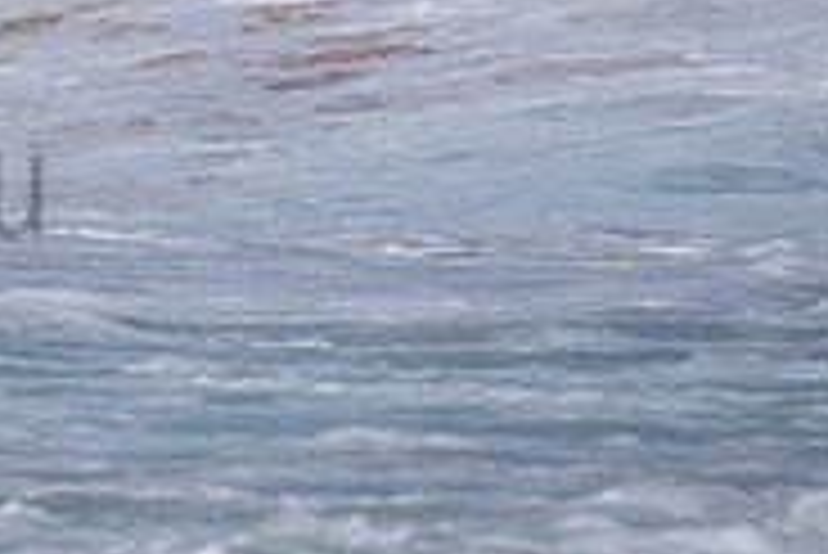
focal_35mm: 1931
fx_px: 44447
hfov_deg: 1.1
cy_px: 8
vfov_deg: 0.7
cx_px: -669
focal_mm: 500
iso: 72
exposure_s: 1/2000
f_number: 5.6
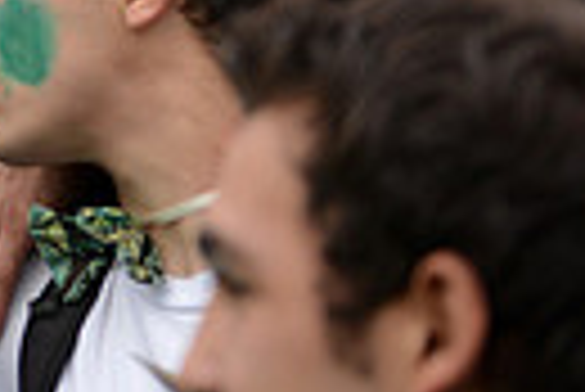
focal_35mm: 313
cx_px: -526
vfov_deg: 4.4
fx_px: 5092
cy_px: -304
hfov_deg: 6.4
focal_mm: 70
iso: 400
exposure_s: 1/1600
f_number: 2.8
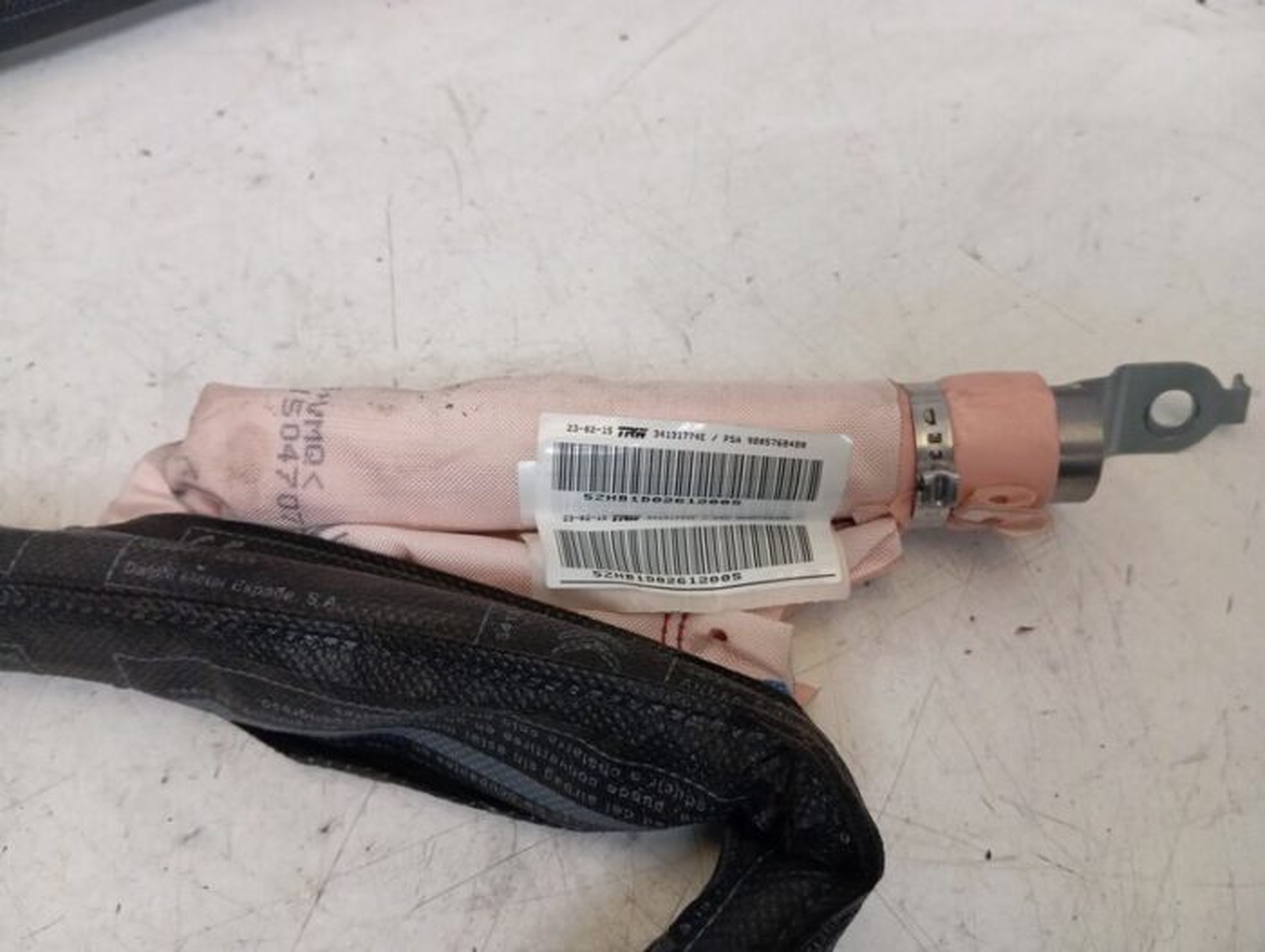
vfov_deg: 49.9
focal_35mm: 28
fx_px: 1025
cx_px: 632
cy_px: 476
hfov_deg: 63.4
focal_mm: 4.22
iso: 505
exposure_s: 1/33.3
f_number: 1.8
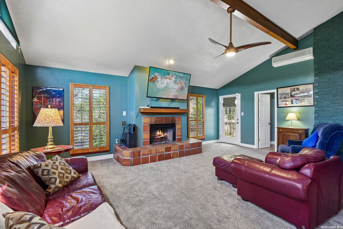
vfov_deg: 73.7
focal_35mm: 16
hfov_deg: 96.7
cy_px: 114
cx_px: 172
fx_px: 152
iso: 3200
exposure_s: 1/15
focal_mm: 16
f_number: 8
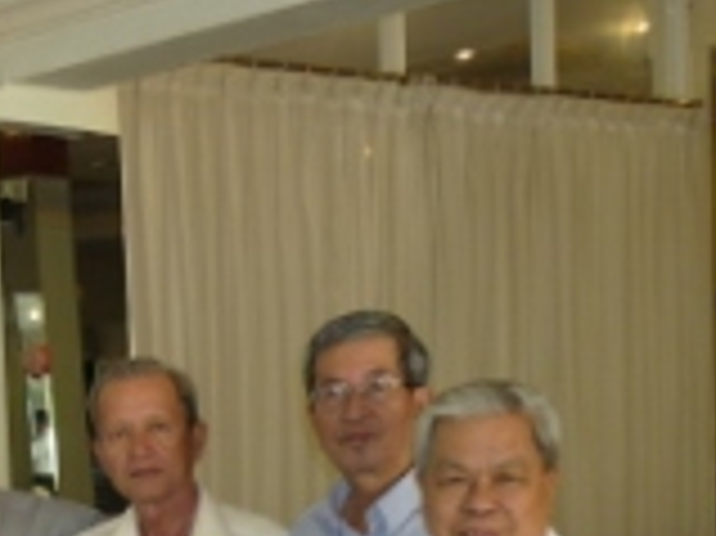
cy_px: 604
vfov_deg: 15.4
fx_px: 1922
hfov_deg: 19.9
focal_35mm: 93
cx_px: -131
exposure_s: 1/30
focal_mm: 5.5
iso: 100
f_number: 2.8
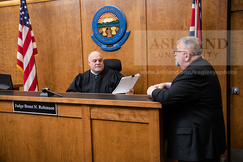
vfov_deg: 33.4
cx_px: 122
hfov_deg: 48.4
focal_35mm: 40
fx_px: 270
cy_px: 81
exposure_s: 1/200
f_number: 3.2
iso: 1000
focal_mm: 40
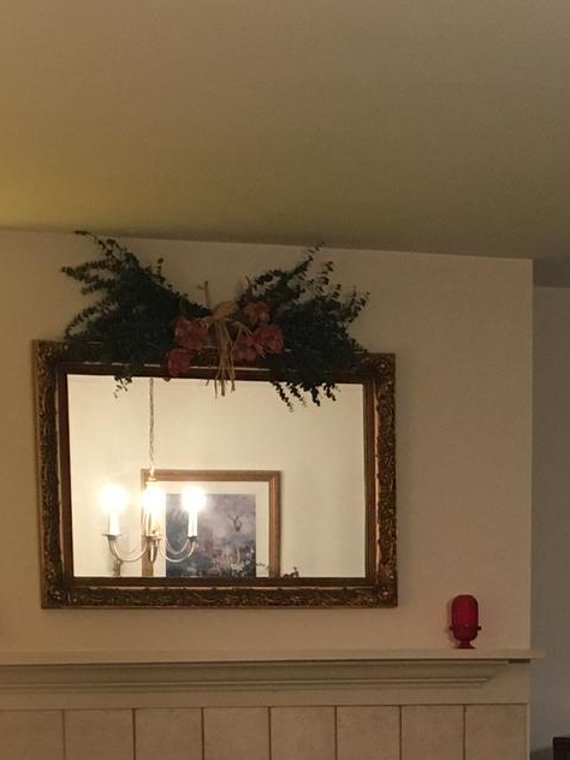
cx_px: 535
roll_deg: -0.1
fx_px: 2064
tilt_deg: -7.6
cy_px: 859
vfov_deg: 19.9
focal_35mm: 94
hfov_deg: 15.5
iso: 125
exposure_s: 1/30
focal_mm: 4.15
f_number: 2.2
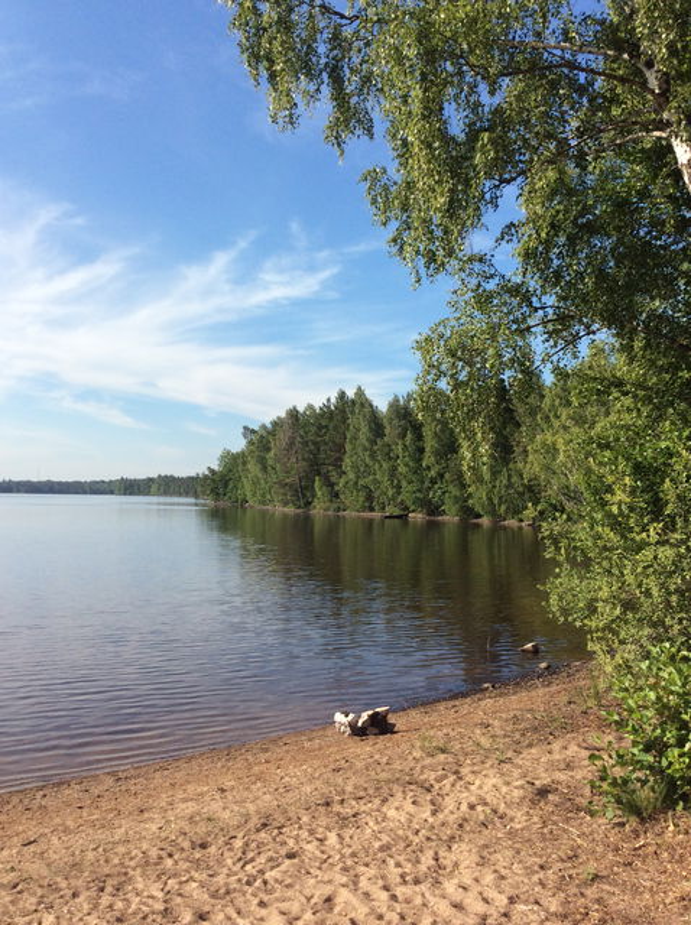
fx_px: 854
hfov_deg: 44.1
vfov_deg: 56.9
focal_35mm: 32
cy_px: 462
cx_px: 346
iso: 32
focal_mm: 3.3
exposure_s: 1/1431
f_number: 2.4
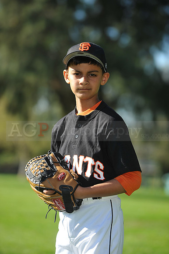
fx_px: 1234
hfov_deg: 7.8
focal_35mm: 175
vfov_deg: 11.8
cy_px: 127
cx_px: 84
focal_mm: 175
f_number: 4.5
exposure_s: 1/800
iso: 200
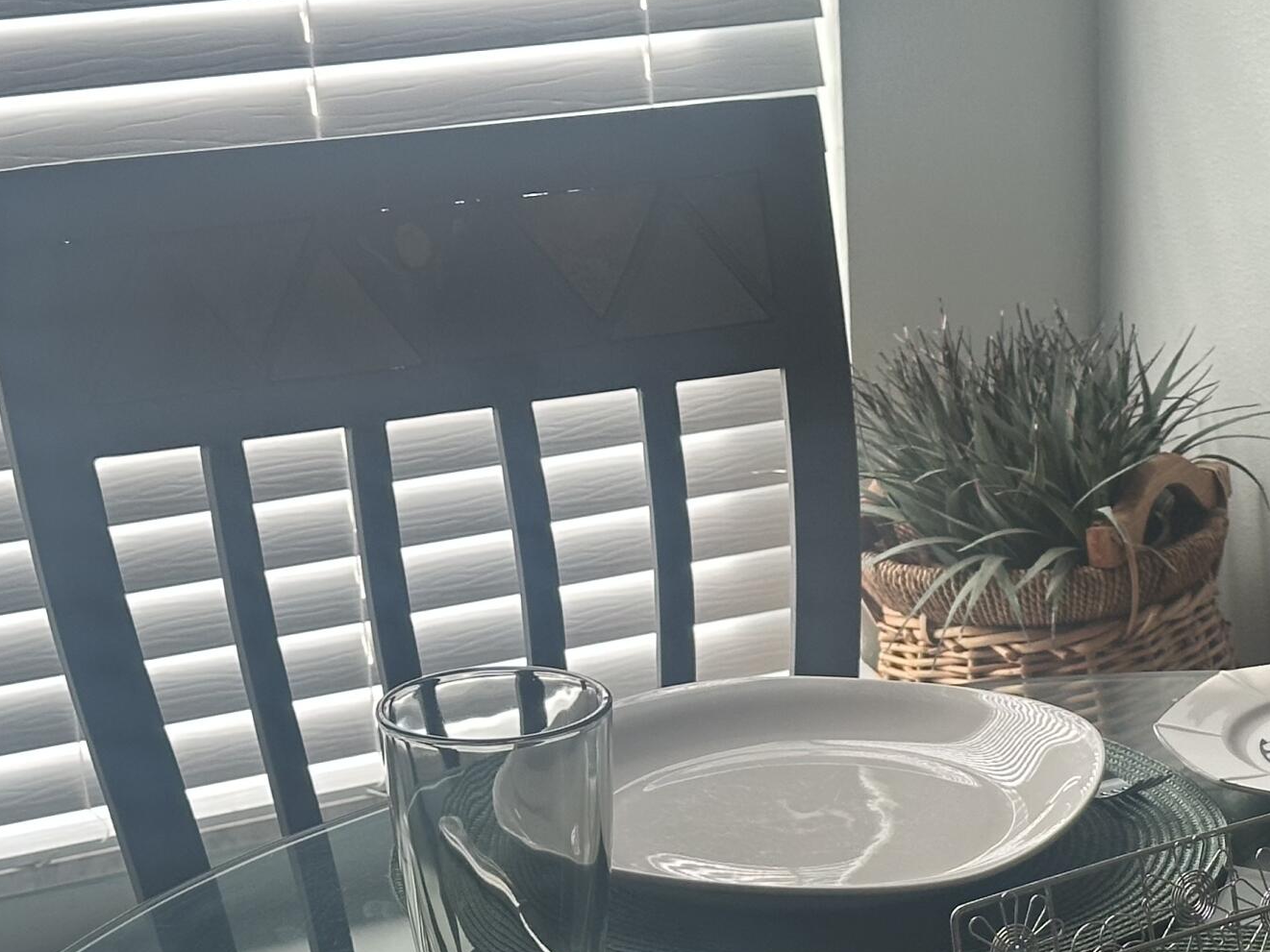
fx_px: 3999
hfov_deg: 17.6
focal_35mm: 109
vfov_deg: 13.5
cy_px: 861
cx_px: 1314
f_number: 1.78
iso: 80
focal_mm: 6.86
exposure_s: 1/120
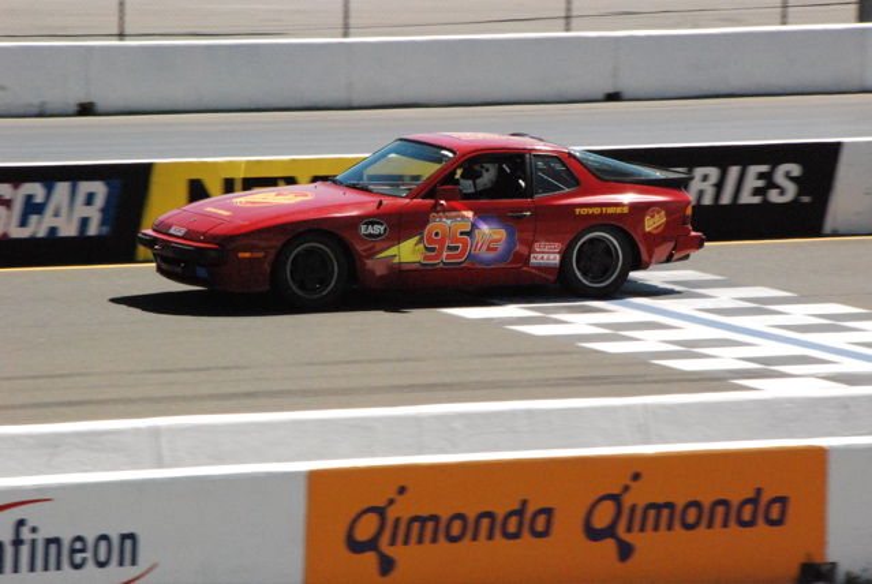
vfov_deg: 4.6
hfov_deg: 6.9
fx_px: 7277
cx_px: 436
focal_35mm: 300
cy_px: 292
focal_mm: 200
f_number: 29
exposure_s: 1/640
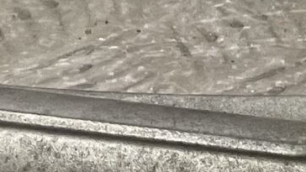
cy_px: 32
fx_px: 1615
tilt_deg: -37.6
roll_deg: -3.1
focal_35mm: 199
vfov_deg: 6.1
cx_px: 808
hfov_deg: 9.3
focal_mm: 4.2
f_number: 1.6
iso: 100
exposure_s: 1/50
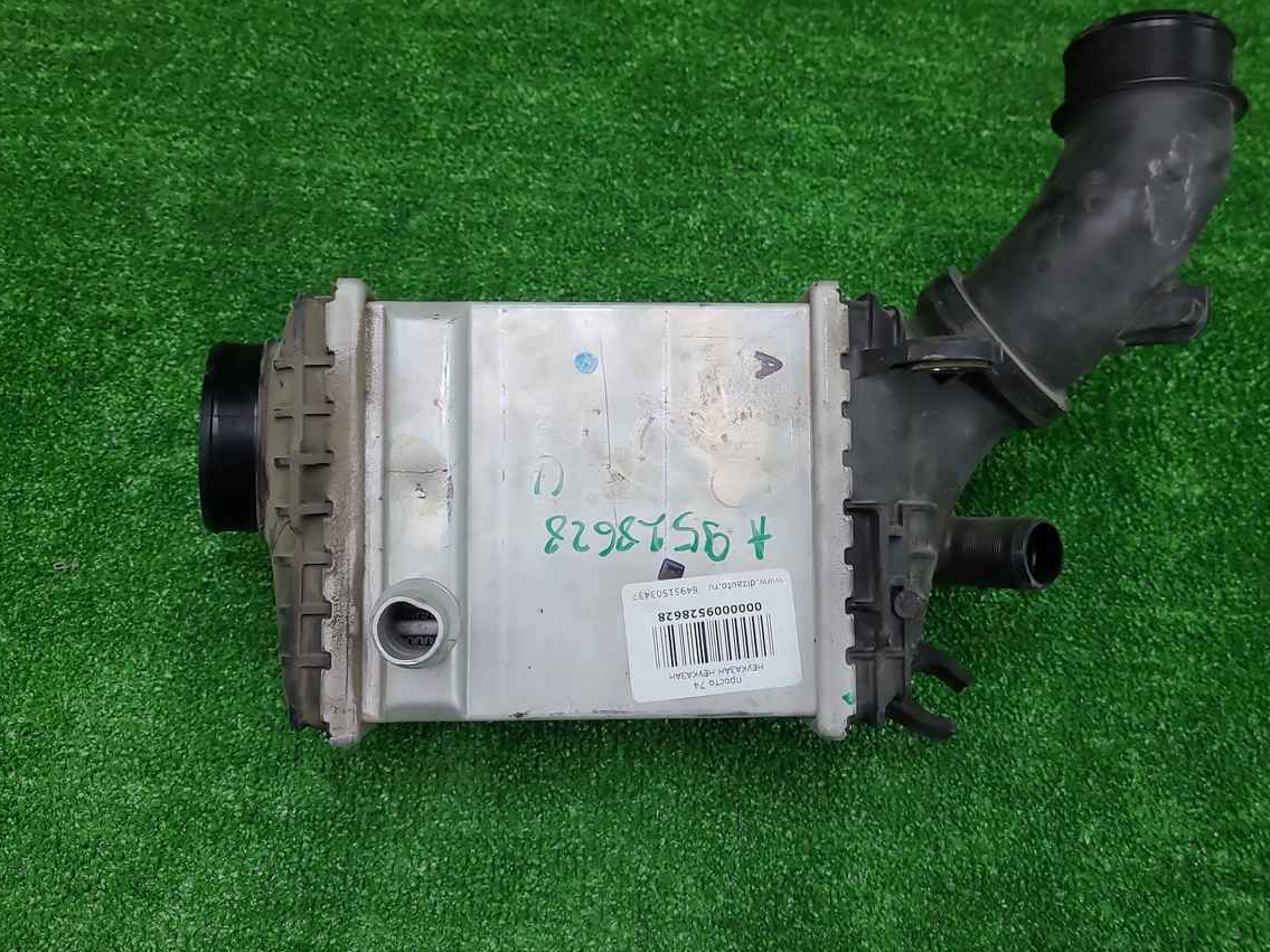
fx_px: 1211
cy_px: 441
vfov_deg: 42.9
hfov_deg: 55.3
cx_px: 617
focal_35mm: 33
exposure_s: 1/50
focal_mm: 5.4
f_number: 1.8
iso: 87
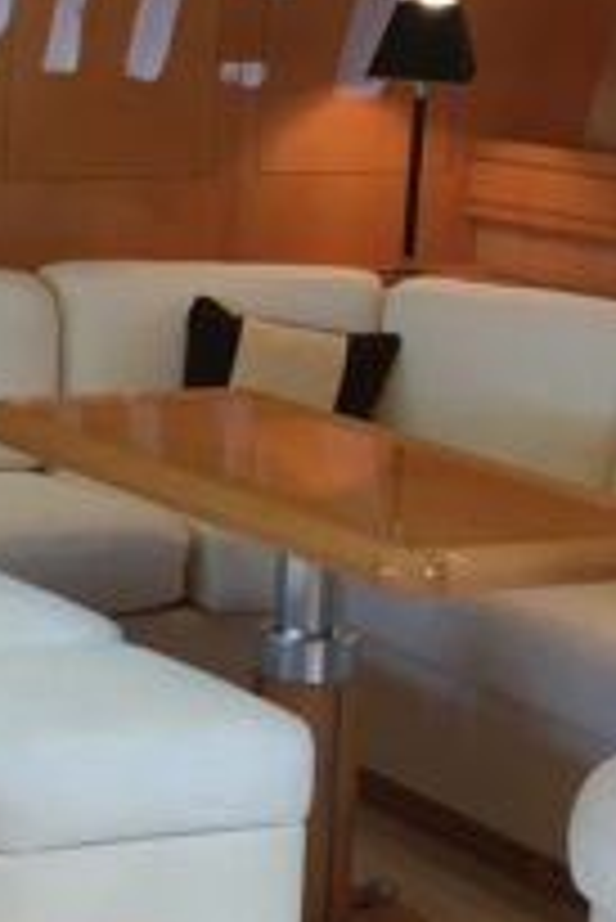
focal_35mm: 113
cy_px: 297
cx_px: -243
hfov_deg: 11.7
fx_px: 2895
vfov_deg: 18.0
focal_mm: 4.15
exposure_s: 1/33
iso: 64
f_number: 2.2
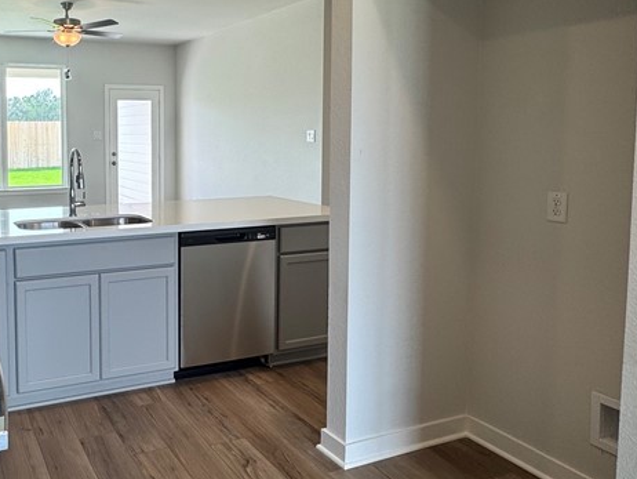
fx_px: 571
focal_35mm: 31
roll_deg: +0.0
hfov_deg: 54.6
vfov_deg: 45.0
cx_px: 134
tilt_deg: -4.8
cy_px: 173
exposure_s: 1/120
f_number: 2.2
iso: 64
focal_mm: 2.22
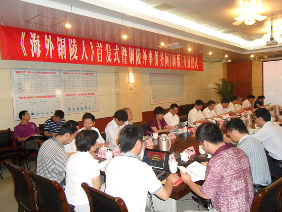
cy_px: 106
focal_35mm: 28
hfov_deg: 63.4
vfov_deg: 49.7
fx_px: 228
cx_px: 141
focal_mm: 5
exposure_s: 1/45
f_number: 3.4
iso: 480
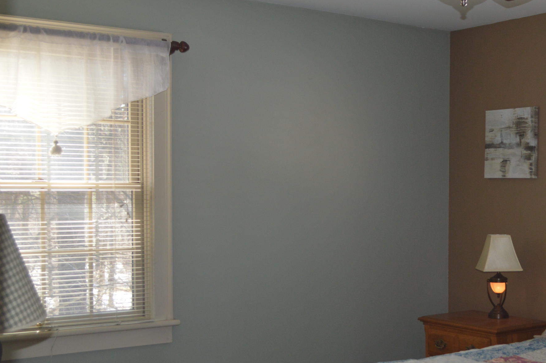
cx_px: 441
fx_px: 848
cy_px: 234
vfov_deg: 24.1
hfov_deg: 34.5
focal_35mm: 56
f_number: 4
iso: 400
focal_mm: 22
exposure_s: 1/80
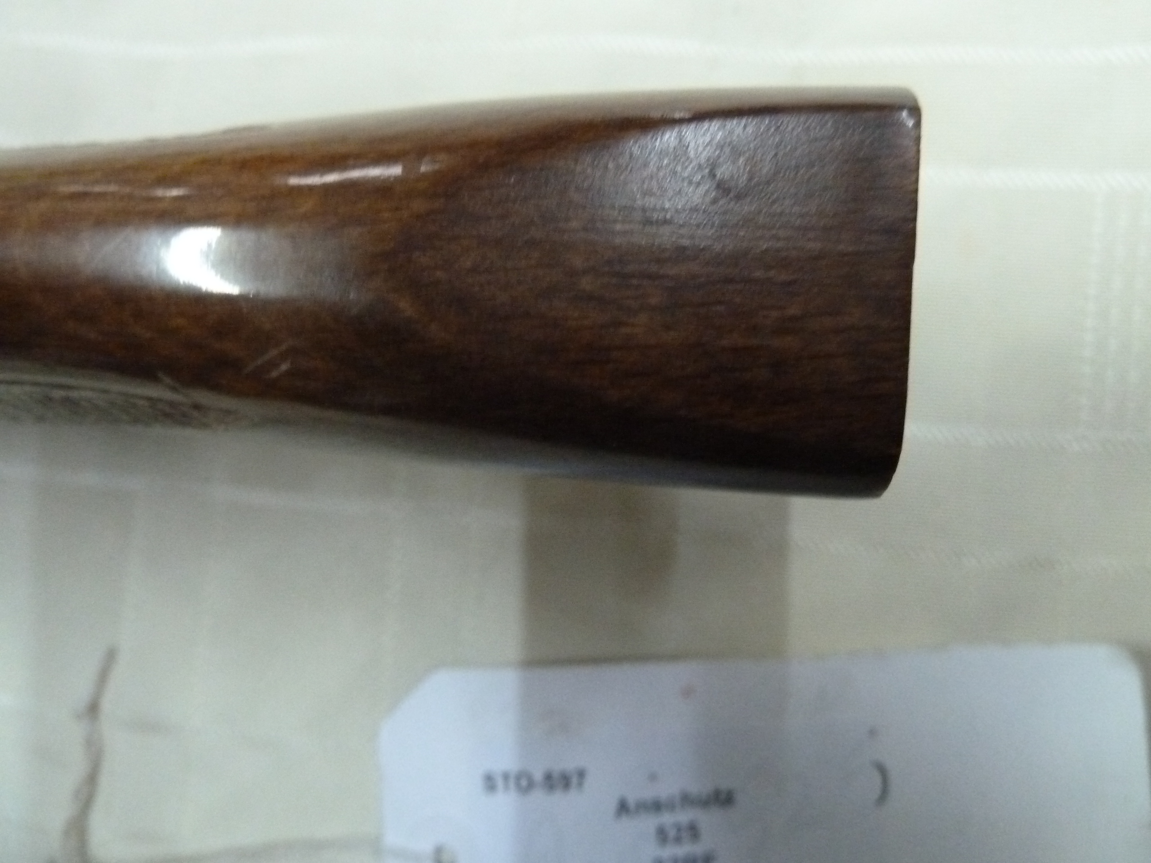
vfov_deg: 54.9
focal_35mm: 25
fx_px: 831
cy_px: 432
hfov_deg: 69.4
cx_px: 576
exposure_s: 1/50
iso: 800
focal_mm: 4.1
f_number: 3.3
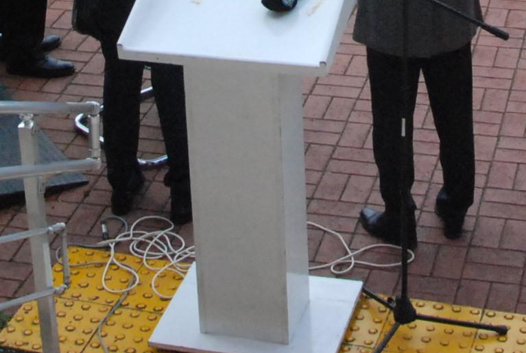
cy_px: -304
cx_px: 335
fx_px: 1494
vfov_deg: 12.2
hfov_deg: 19.9
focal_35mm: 102
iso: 1600
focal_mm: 18
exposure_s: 1/400
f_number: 10
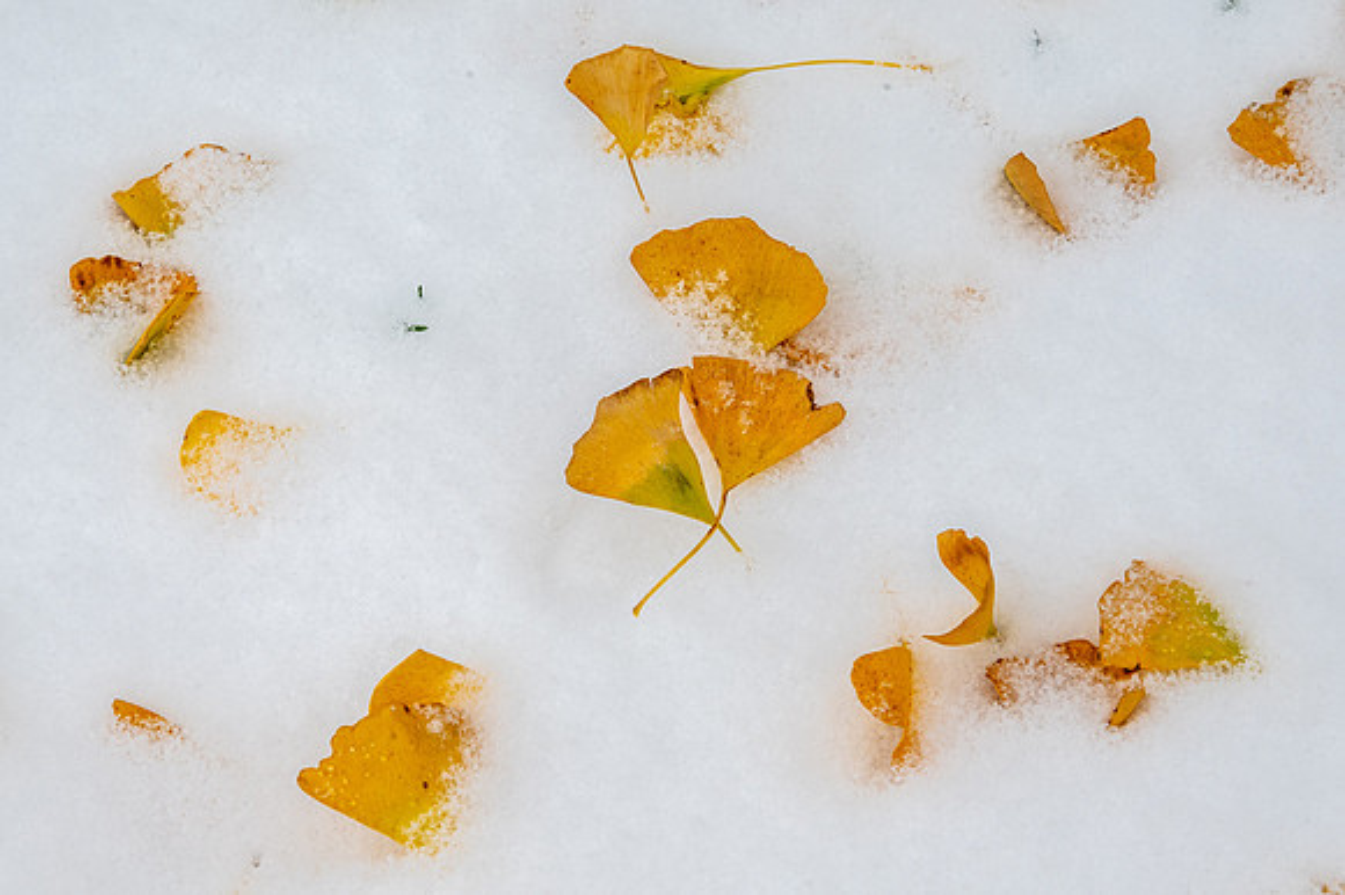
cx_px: 565
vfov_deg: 6.9
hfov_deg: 10.3
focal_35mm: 199
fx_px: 7446
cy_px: 449
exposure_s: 1/160
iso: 400
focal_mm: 170
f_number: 14
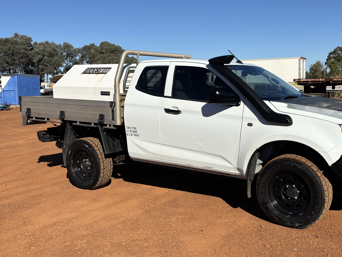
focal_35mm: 40
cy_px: 137
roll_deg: +0.3
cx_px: 218
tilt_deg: -7.6
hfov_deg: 46.3
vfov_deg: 35.9
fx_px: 395
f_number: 1.6
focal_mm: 5.96
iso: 50
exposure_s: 1/5348
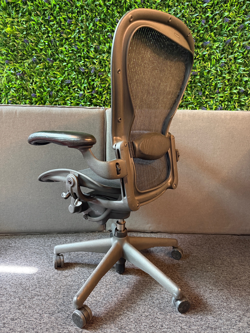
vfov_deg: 71.6
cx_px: 125
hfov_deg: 56.8
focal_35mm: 24
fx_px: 231
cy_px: 166
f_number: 1.78
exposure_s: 1/33
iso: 800
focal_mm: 6.76
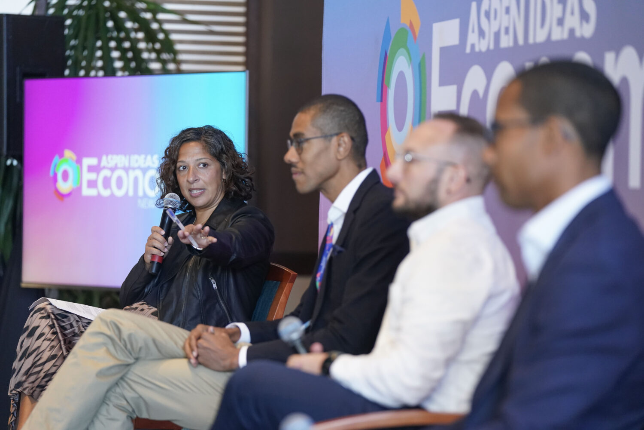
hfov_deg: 13.5
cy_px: 215
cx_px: 322
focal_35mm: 152
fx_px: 2719
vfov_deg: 9.0
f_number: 2.8
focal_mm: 152
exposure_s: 1/160
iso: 3200
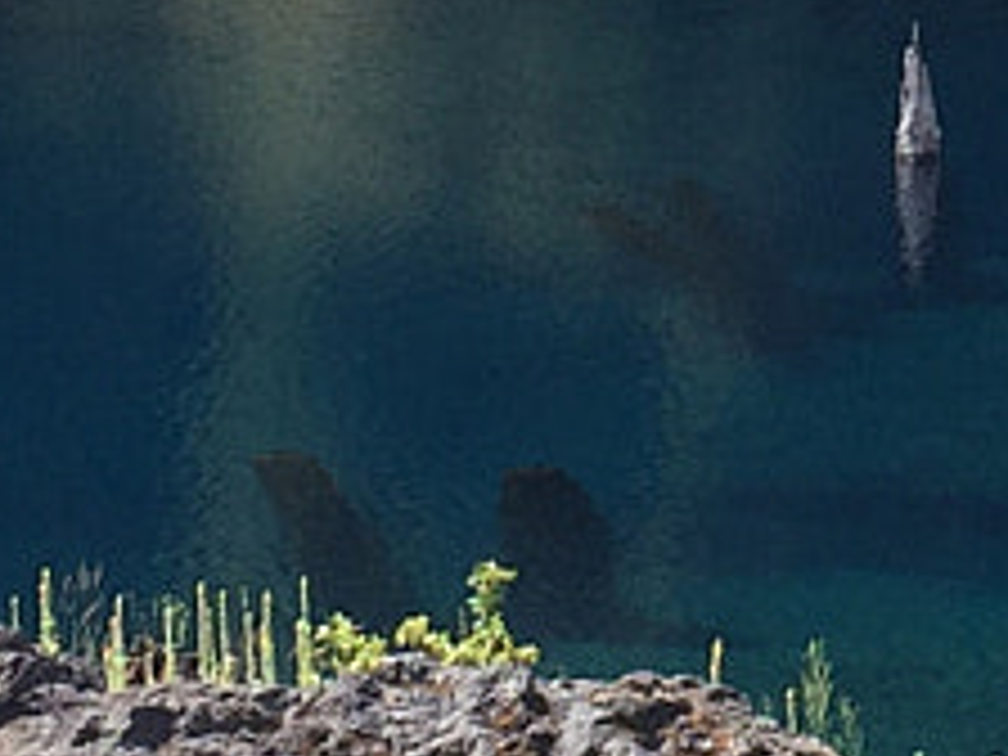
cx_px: 1130
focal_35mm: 207
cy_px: -432
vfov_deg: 7.1
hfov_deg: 9.5
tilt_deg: -4.8
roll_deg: -1.5
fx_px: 6028
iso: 32
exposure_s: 1/824
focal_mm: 4.15
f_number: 2.2
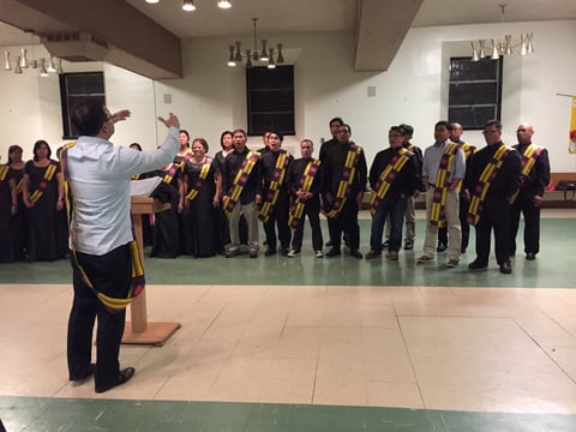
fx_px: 483
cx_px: 288
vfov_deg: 48.2
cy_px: 216
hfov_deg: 61.7
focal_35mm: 29
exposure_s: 1/15
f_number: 2.2
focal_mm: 4.15
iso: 400
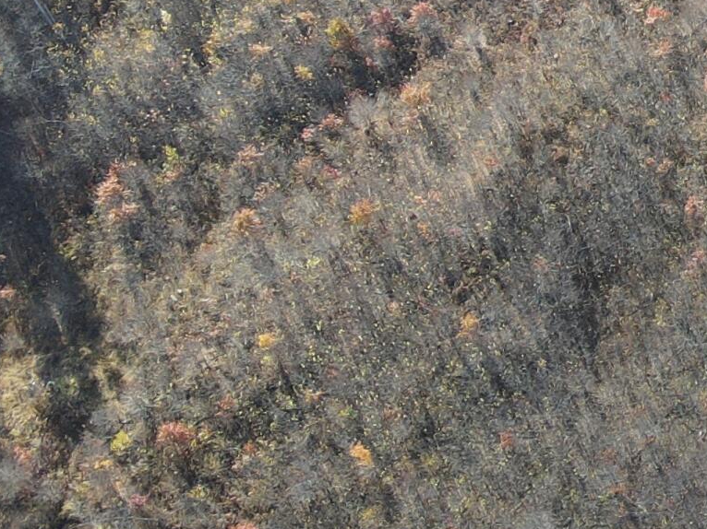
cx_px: 1246
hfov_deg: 17.3
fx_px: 1919
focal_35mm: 94
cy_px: -47
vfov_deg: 15.3
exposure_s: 1/120
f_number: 2.8
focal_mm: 4.5
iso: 100
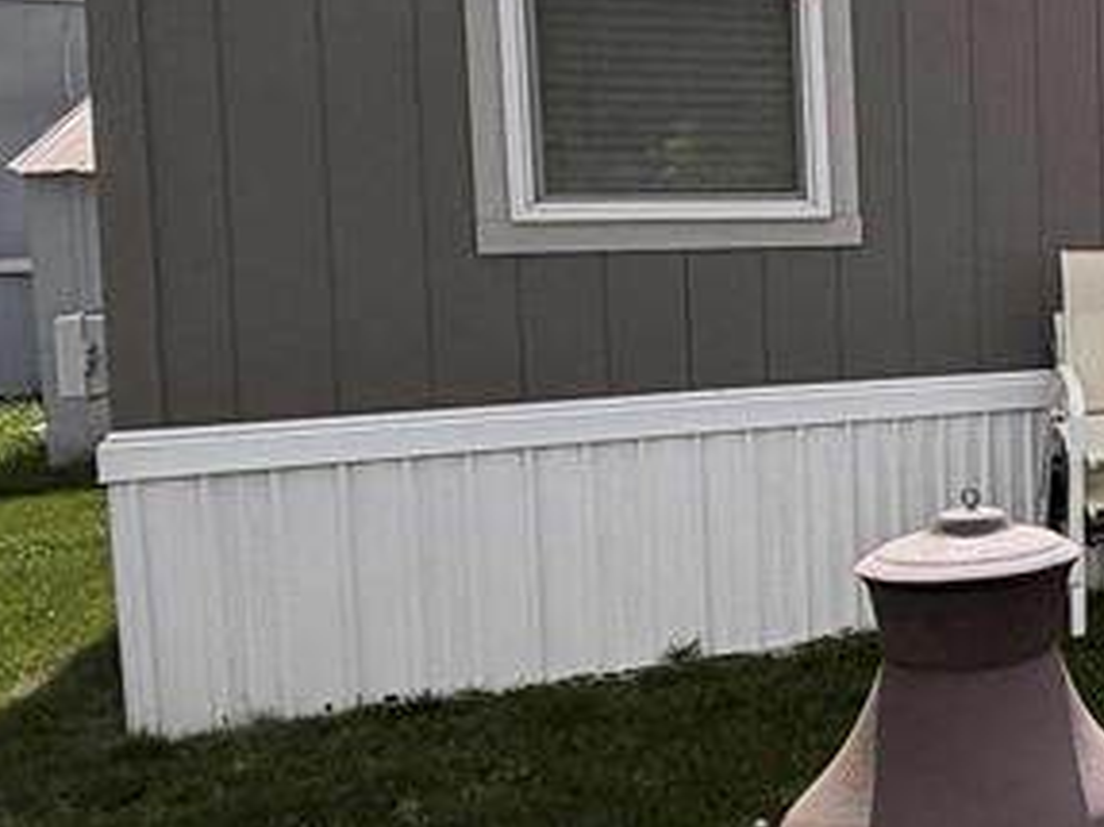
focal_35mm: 50
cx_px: 1808
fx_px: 1594
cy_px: 258
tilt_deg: -2.4
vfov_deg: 28.8
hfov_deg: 24.8
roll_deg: +0.3
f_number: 2.2
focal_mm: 2.22
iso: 25
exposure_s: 1/1087
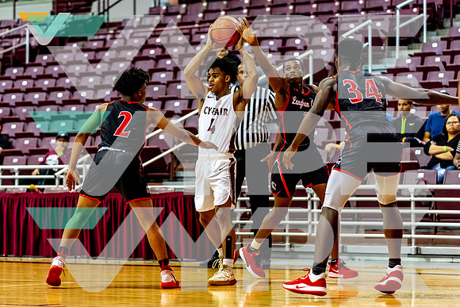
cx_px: 184
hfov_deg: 15.6
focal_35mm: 132
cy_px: 159
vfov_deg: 10.4
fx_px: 1681
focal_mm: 105
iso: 3200
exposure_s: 1/1250
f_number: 2.8
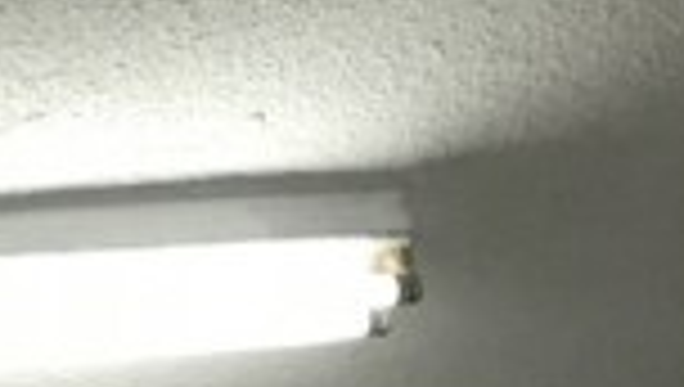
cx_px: -1444
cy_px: 230
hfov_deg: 8.6
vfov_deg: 5.9
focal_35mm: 205
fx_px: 3723
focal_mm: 3.99
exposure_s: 1/33
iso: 25
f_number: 1.8
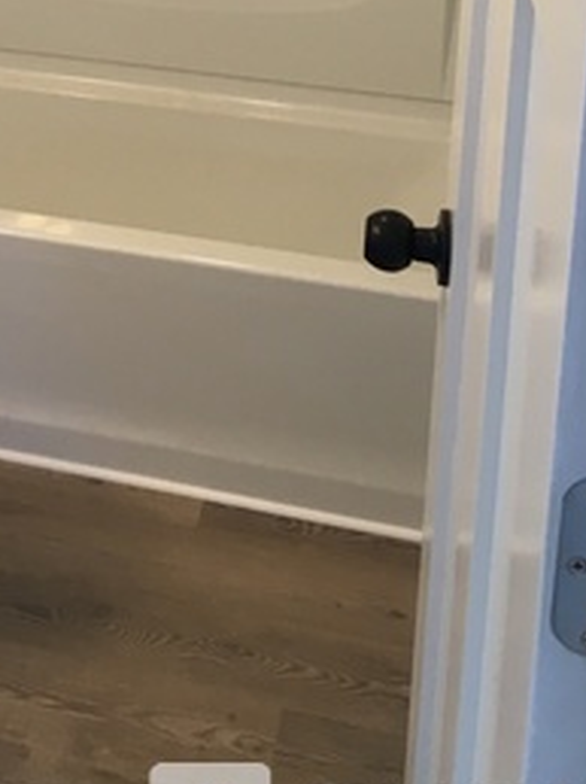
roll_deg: -1.1
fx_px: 1696
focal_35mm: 75
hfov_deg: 18.6
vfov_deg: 23.9
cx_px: -118
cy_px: -129
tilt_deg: -10.7
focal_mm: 4.15
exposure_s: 1/30
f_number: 2.2
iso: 50
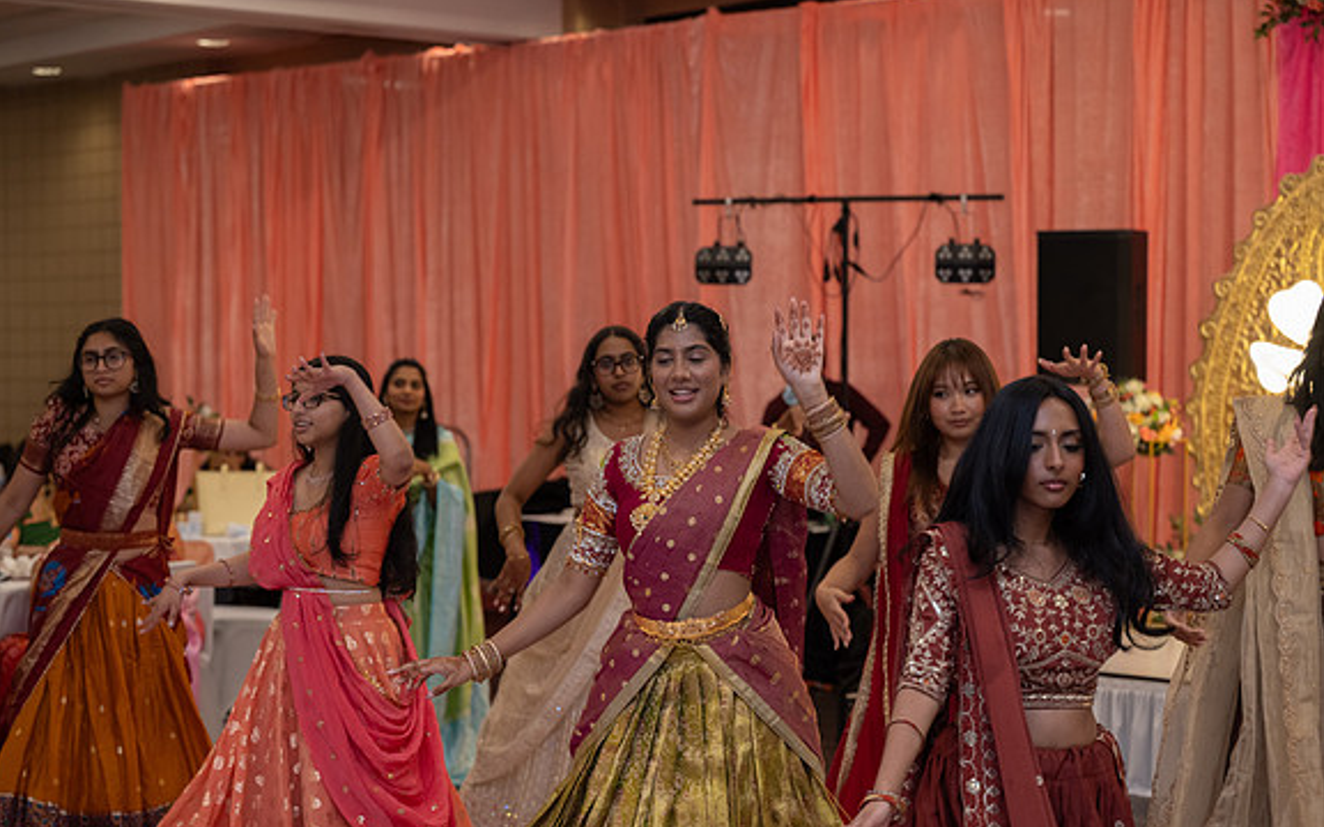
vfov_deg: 18.1
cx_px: 660
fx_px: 2598
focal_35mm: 72
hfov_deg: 28.6
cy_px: 433
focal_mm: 70
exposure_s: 1/160
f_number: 3.5
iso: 1000
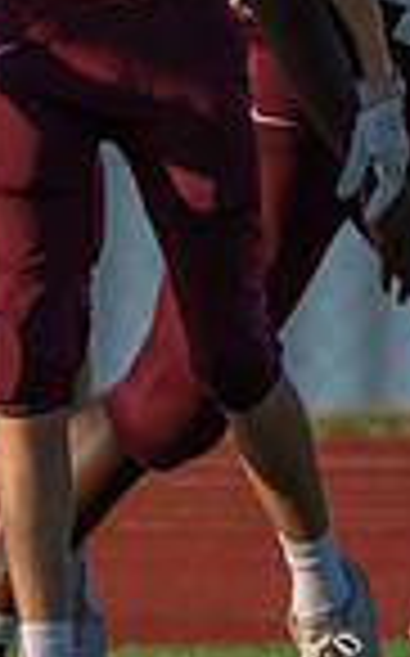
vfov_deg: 0.9
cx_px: -121
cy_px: -104
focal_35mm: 2358
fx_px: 42240
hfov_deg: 0.6
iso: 160
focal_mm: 400
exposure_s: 1/1250
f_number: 5.6
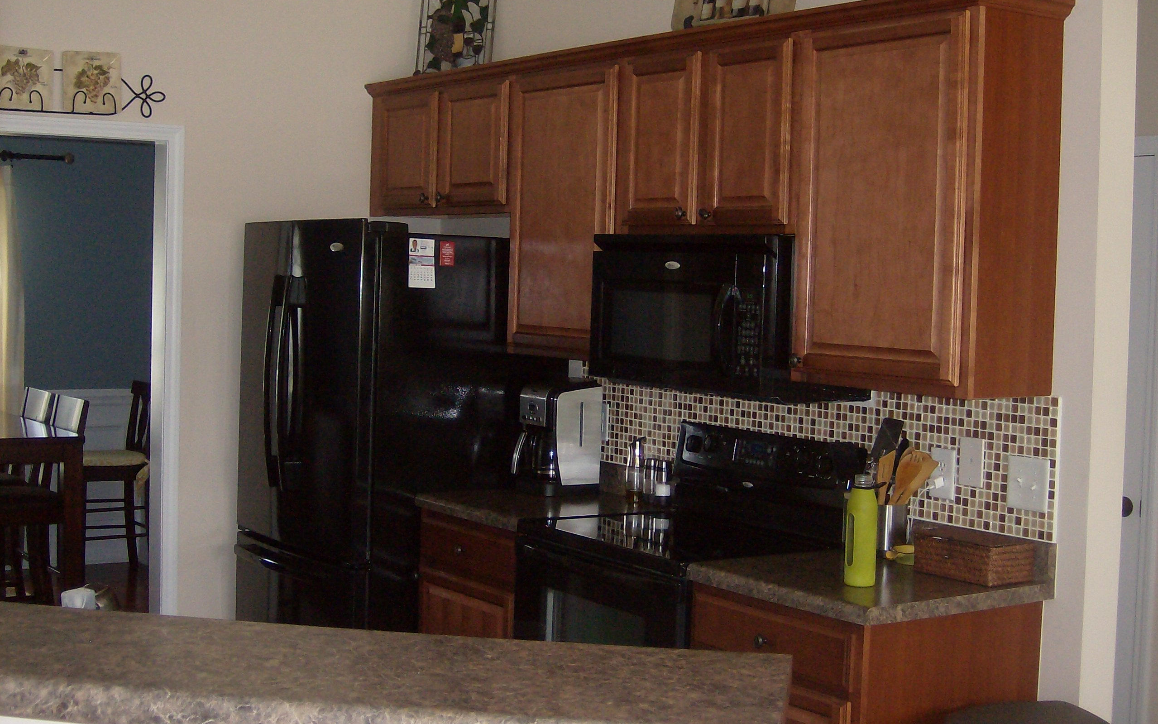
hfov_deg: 41.1
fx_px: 1546
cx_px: 580
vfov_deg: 26.3
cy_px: 378
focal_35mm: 49
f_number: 3.1
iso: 200
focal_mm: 7.7
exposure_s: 1/74
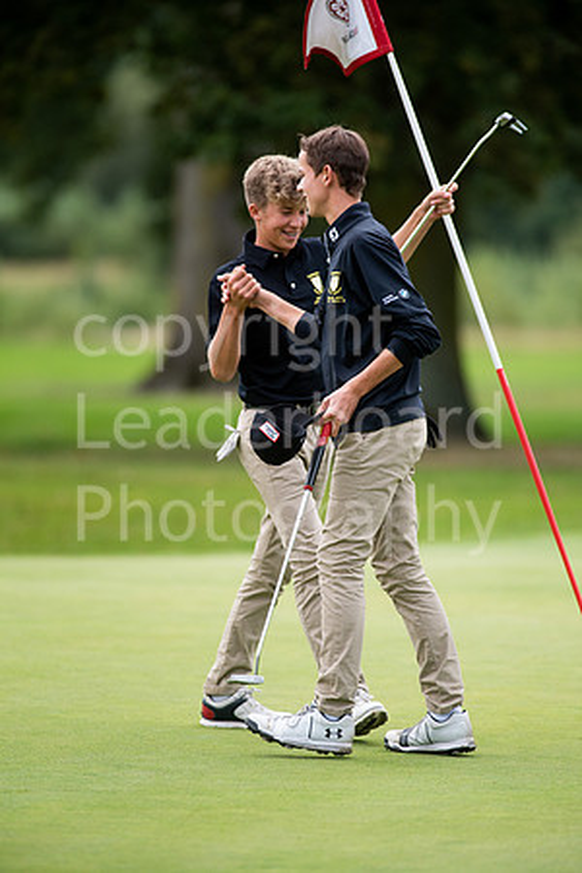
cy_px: 436
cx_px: 291
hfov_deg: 4.6
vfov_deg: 6.9
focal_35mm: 300
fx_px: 7274
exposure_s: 1/3200
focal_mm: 300
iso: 500
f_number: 4
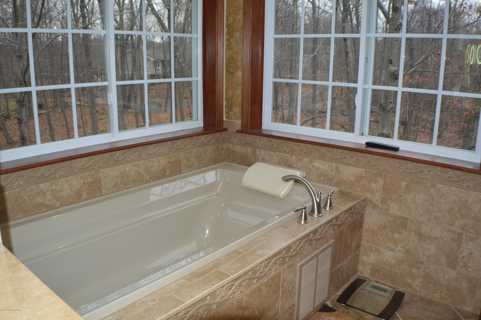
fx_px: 521
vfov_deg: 34.1
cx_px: 240
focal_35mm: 39
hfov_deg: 49.6
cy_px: 160
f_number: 4.2
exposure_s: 1/60
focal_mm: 26
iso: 800
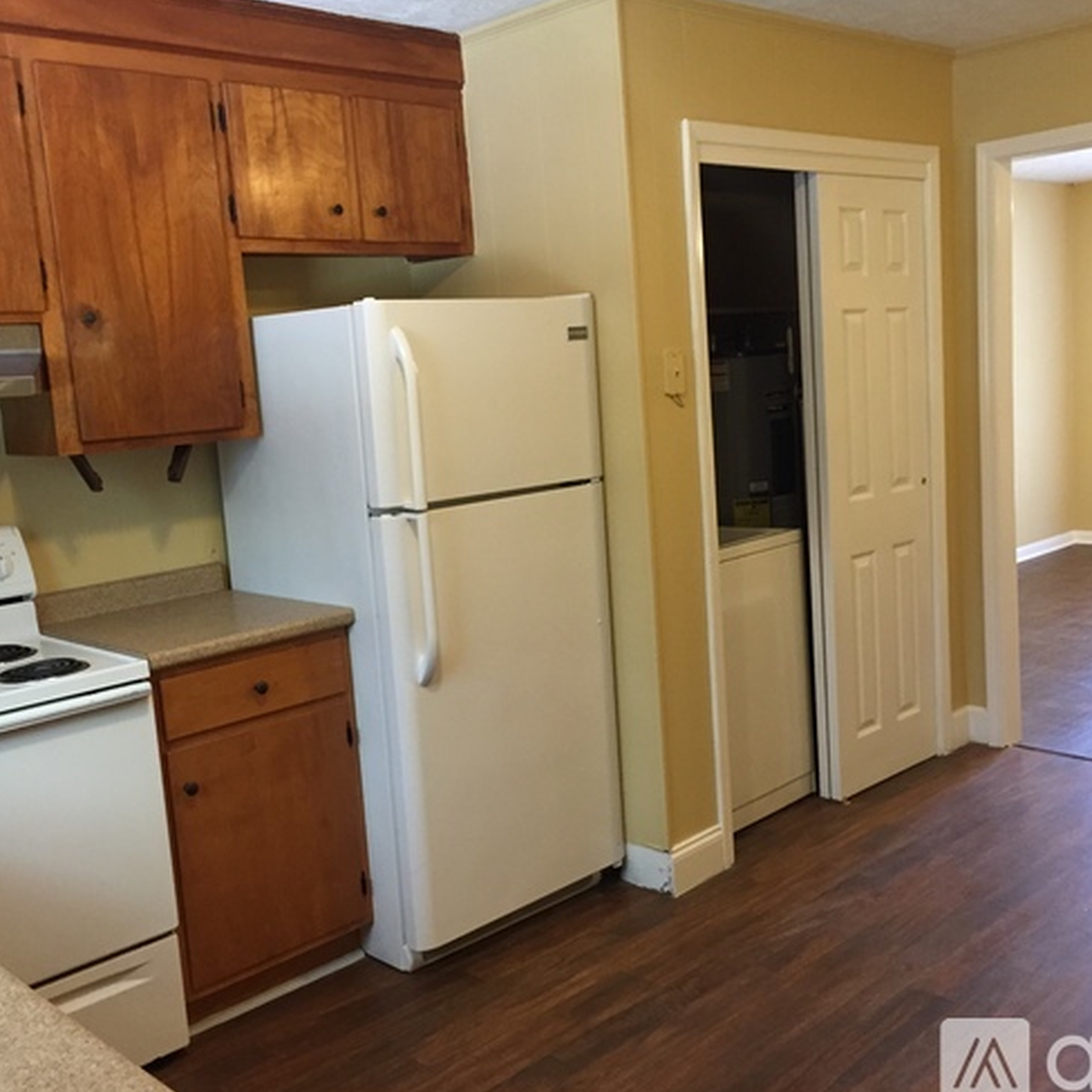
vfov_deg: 47.2
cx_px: 556
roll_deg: +3.2
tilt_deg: -7.8
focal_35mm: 35
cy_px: 548
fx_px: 1249
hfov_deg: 47.2
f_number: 2.2
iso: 200
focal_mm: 4.15
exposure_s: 1/30
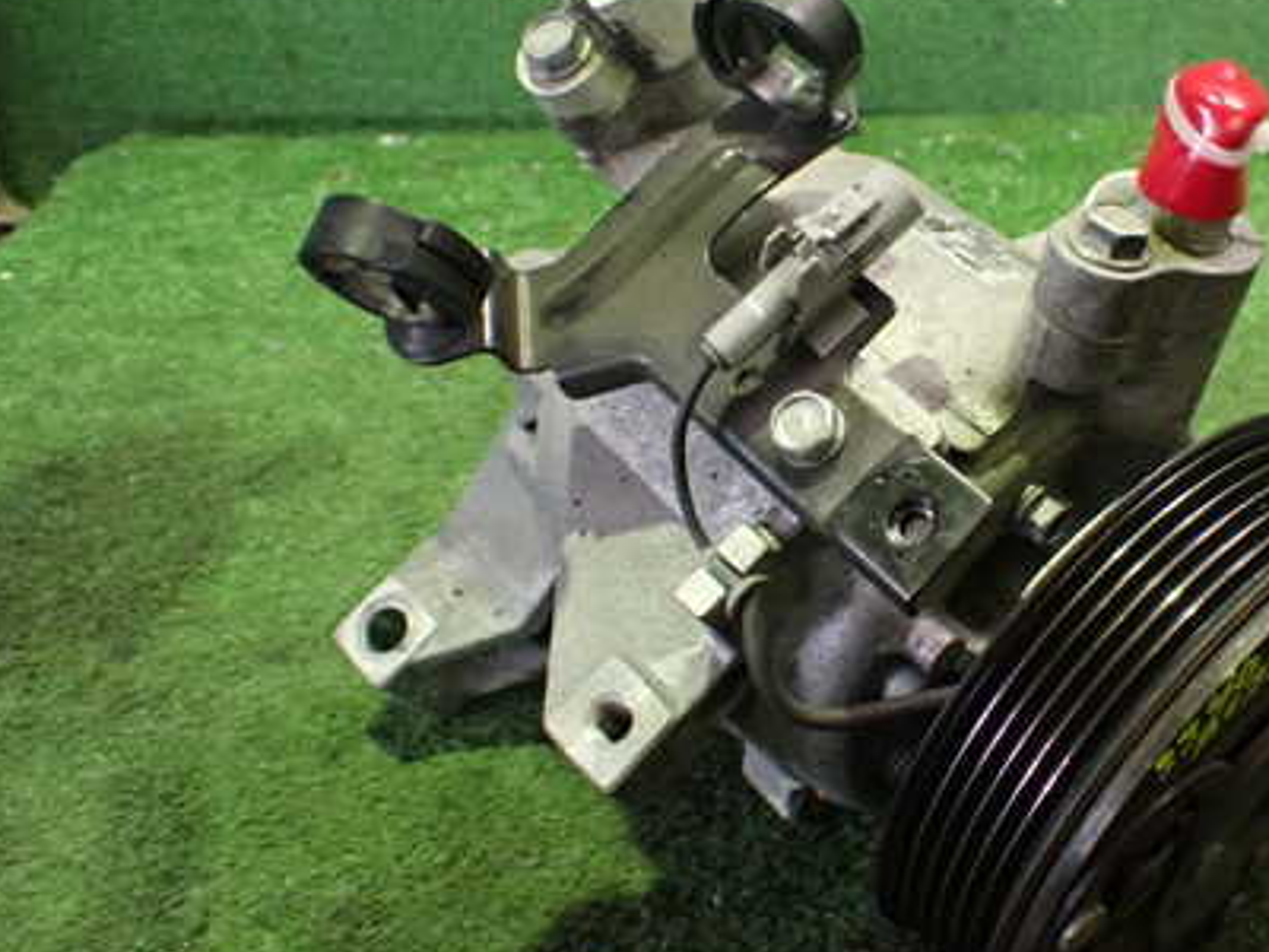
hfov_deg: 41.0
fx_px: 1650
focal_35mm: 45
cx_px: 933
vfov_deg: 32.1
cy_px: 387
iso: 1000
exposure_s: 1/30
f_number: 2.3
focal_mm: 5.4
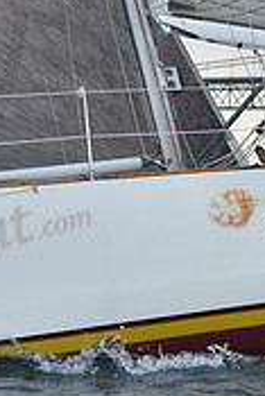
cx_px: 211
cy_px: 101
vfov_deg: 8.9
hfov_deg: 5.9
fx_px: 2556
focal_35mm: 232
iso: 500
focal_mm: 70
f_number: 3.2
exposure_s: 1/640
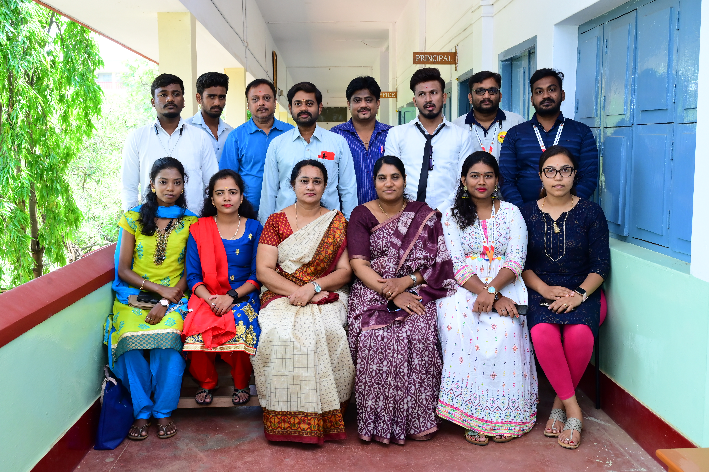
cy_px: 236
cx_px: 354
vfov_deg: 35.0
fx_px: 748
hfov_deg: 50.7
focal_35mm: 38
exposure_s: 1/160
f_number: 8
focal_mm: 38
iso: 1600
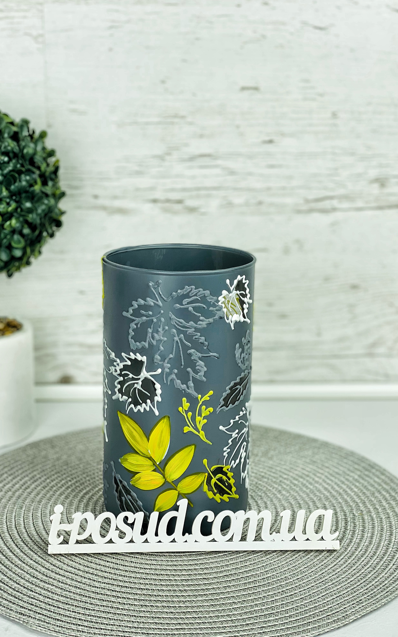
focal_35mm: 56
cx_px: 177
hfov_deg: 23.1
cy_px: 322
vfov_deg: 36.3
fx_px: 972
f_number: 2
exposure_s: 1/240
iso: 20
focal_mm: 6
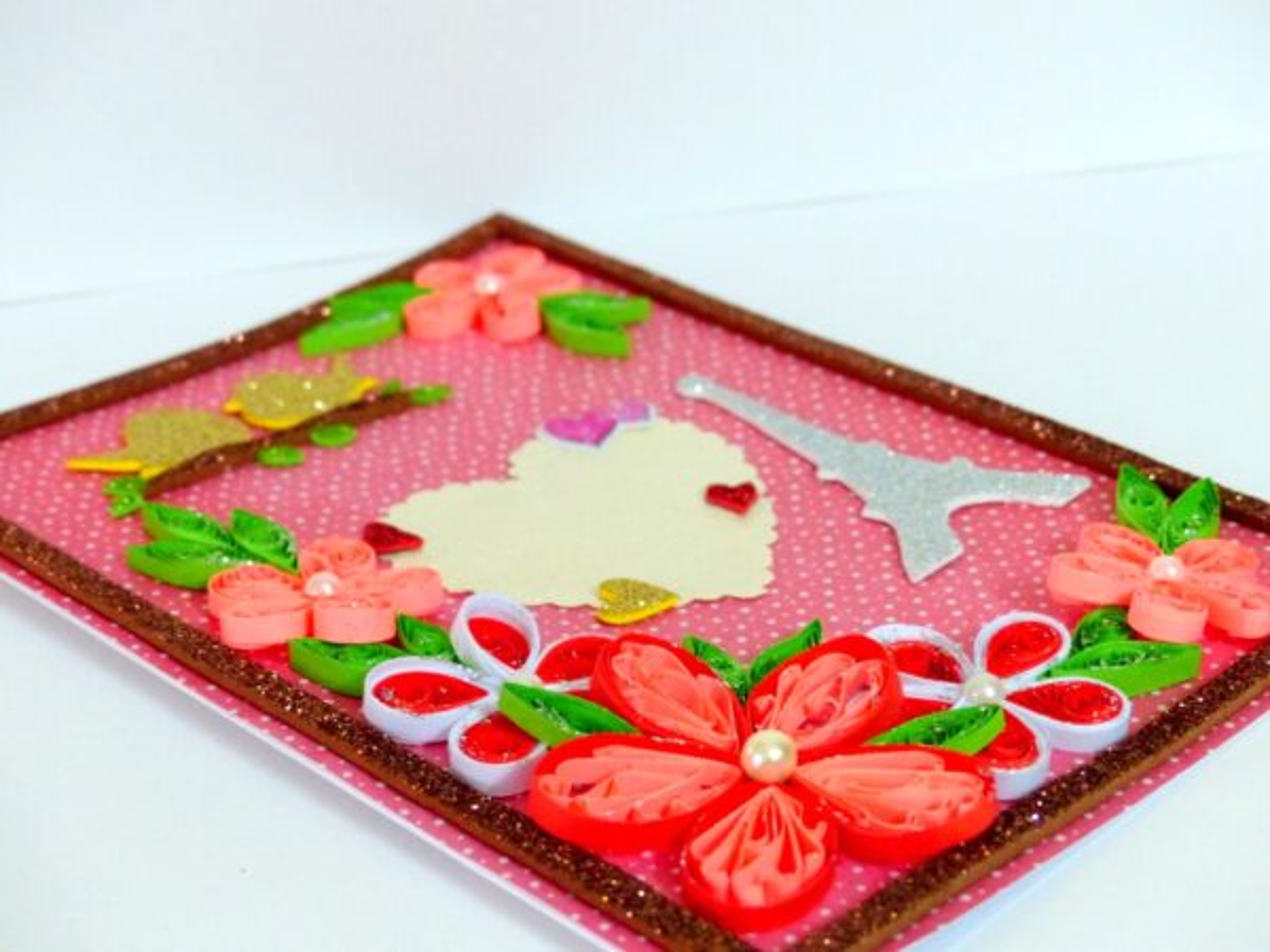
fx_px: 2421
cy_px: 476
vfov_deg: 22.3
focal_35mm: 66
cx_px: 635
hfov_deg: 29.4
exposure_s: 1/20
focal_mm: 11.9
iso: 400
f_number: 2.8
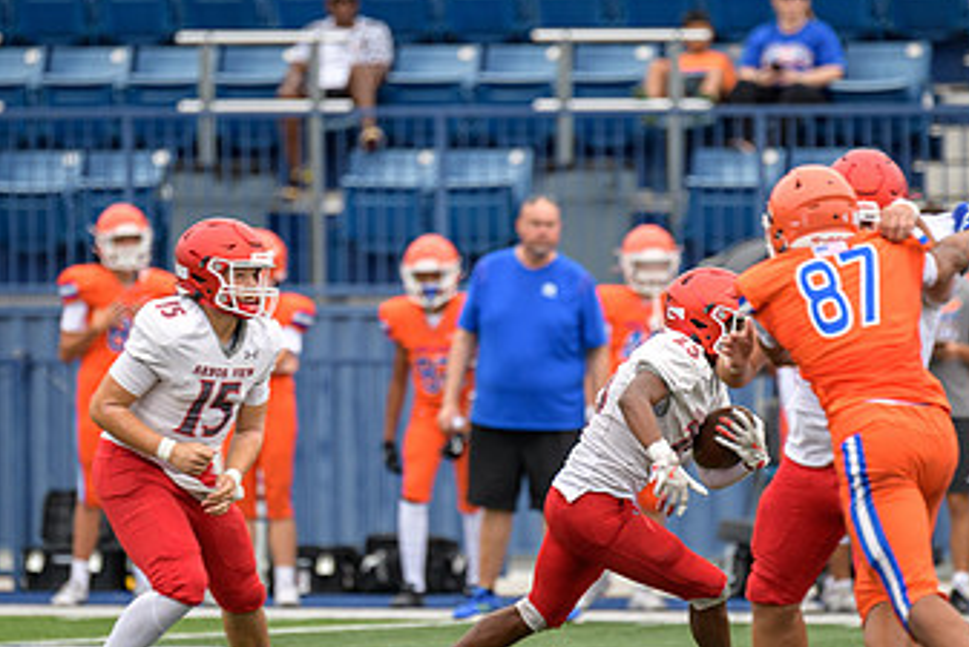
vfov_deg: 3.0
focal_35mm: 465
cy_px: 398
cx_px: 463
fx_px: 12521
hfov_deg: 4.4
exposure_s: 1/800
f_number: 2.8
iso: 400
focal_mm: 270
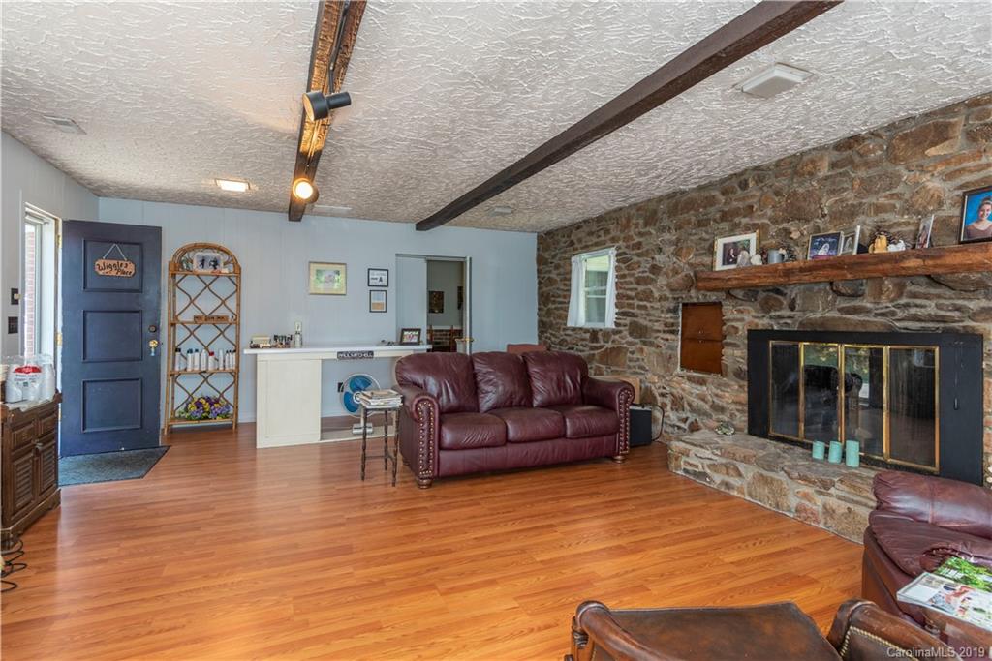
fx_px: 496
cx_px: 496
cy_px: 330
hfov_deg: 90.0
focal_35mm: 18
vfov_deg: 67.4
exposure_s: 1/50
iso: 500
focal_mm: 18
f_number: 8
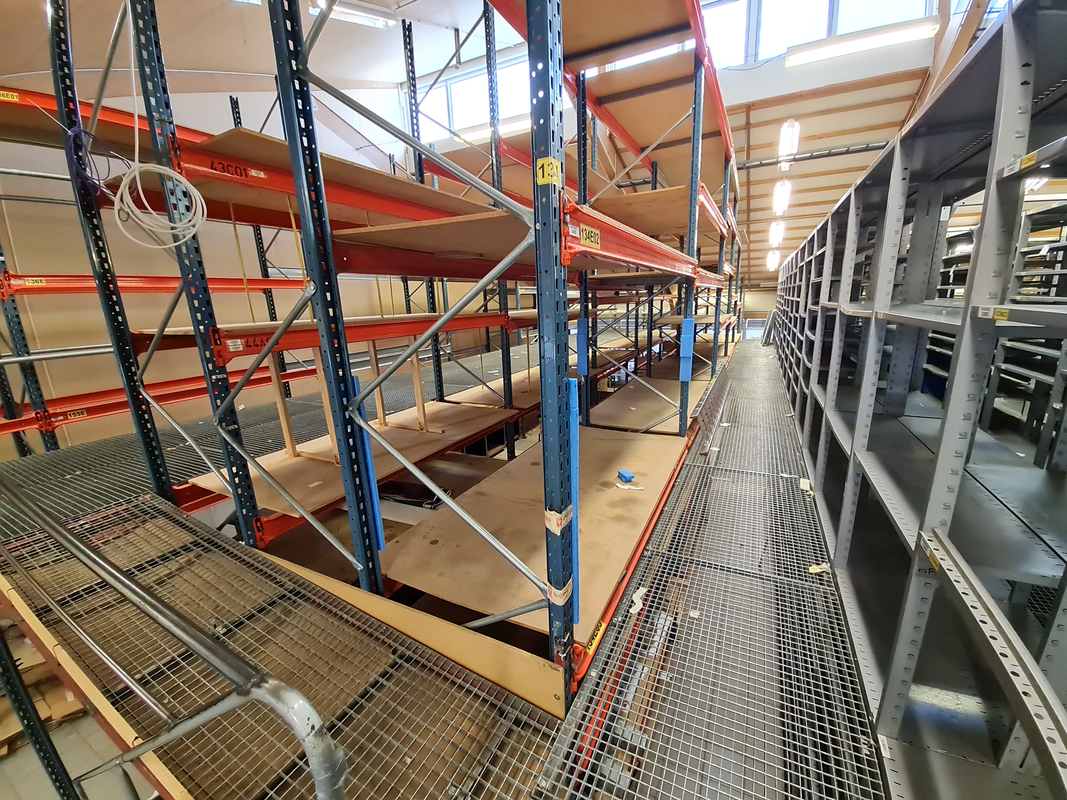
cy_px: 400
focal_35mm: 13
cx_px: 534
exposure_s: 1/50
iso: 400
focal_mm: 1.74
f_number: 2.2
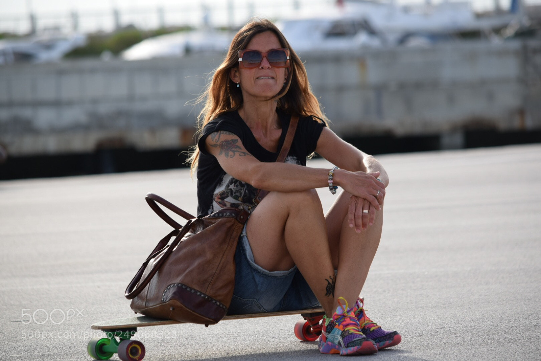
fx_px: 3494
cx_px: 270
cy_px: 180
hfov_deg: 8.9
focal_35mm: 232
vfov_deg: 5.9
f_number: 5.6
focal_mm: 155
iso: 200
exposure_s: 1/500
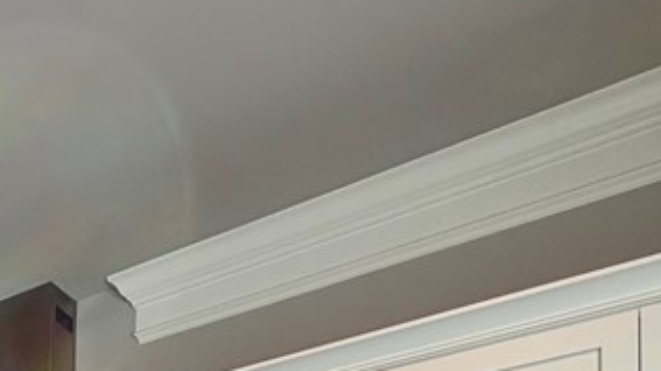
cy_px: 734
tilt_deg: +1.6
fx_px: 858
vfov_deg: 17.6
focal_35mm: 49
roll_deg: -0.4
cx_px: -17
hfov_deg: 37.2
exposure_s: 1/120
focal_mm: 2.22
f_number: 2.2
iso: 125
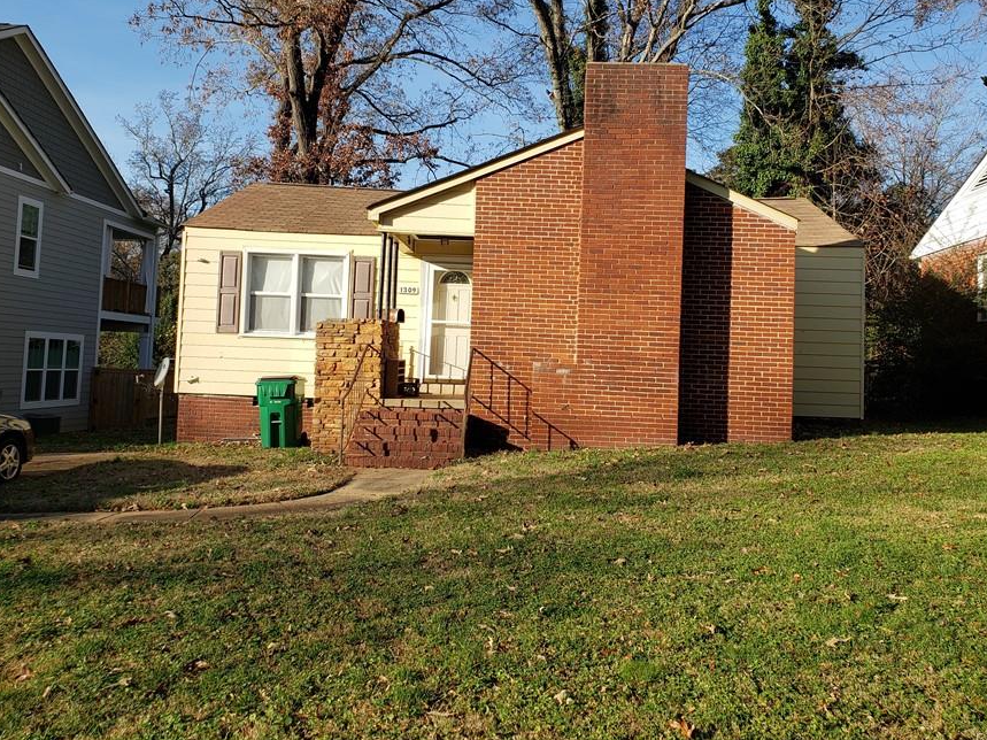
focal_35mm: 31
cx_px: 519
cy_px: 309
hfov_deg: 58.3
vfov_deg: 45.3
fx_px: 884
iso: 50
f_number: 2.4
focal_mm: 4.3
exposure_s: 1/1013
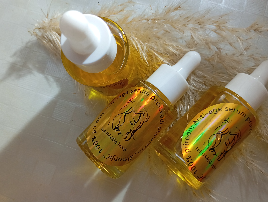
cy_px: 108
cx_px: 125
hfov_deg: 58.2
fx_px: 240
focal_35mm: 31
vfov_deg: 45.5
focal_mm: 4.27
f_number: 1.8
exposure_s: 1/33.3
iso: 170
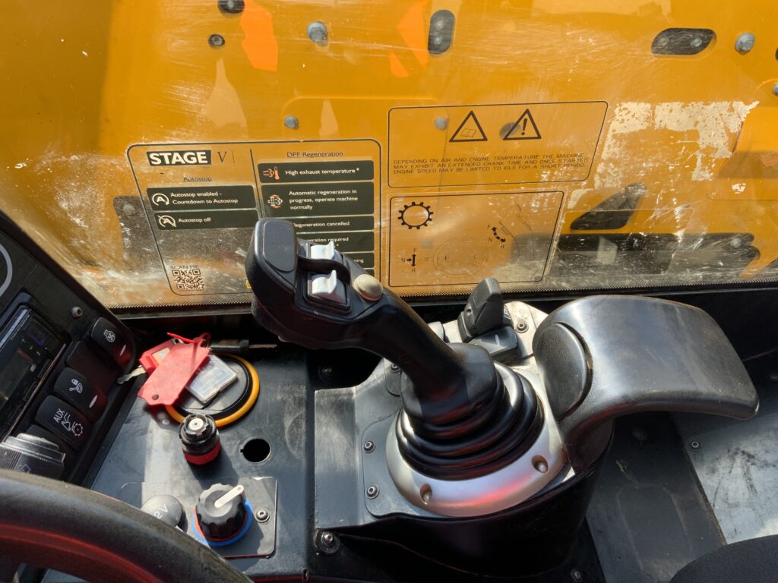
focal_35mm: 29
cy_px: 292
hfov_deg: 61.7
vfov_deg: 48.2
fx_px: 652
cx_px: 389
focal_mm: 3
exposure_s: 1/268
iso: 16
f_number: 1.8
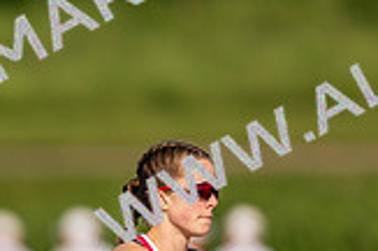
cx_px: -74
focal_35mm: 2140
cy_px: 282
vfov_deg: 0.6
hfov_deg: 1.0
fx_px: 22426
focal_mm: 600
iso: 200
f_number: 4
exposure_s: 1/2500
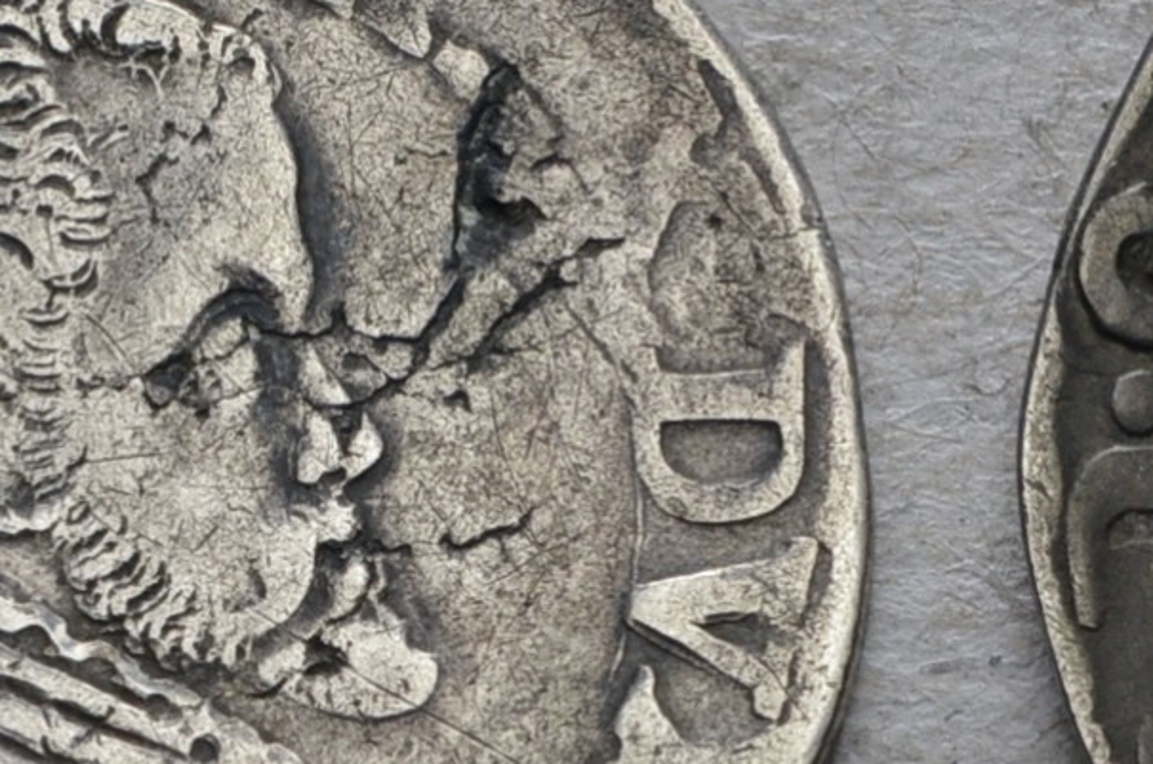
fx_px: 10743
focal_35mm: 336
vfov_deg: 4.1
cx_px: 987
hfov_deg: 6.1
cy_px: 587
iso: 400
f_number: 14
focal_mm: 55
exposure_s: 1/200
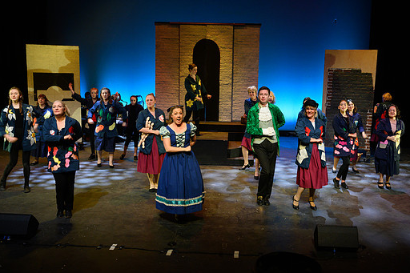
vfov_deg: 35.9
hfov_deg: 51.8
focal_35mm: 37
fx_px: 421
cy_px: 139
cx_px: 223
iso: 800
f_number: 5
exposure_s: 1/80
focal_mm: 28
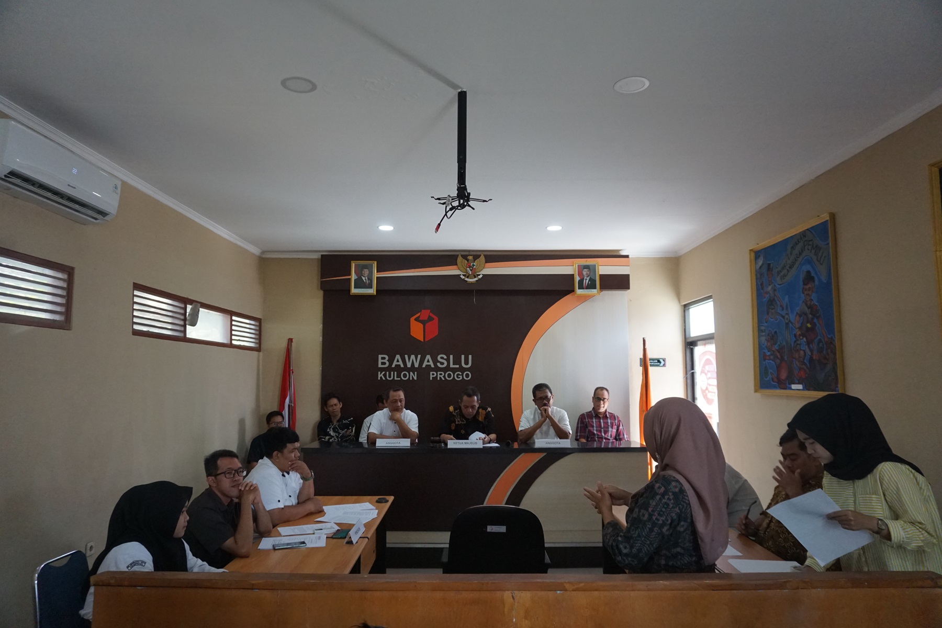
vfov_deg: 53.1
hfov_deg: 73.7
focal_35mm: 24
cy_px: 314
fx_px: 628
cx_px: 471
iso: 1600
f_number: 4
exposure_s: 1/160
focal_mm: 16
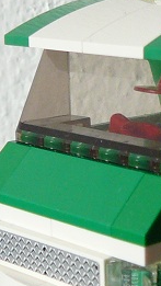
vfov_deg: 19.1
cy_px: 107
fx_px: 849
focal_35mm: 112
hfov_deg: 10.4
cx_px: 263
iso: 200
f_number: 2.8
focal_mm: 5.2
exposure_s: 1/25
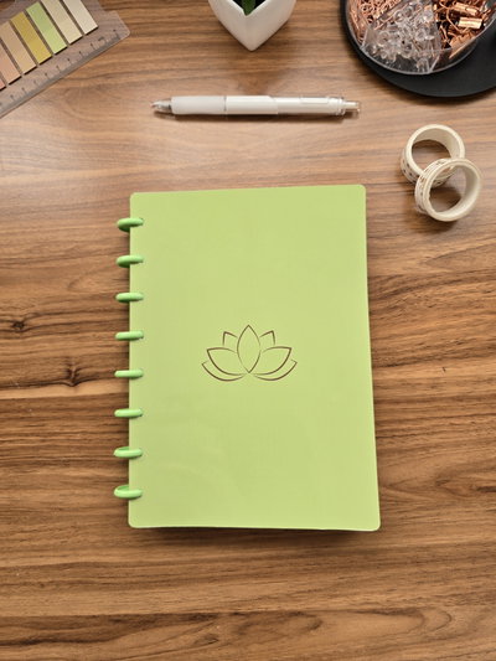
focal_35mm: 23
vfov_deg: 73.9
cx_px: 248
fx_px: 439
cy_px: 330
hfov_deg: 58.9
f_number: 1.7
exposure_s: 1/58.6
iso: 12
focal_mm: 6.3
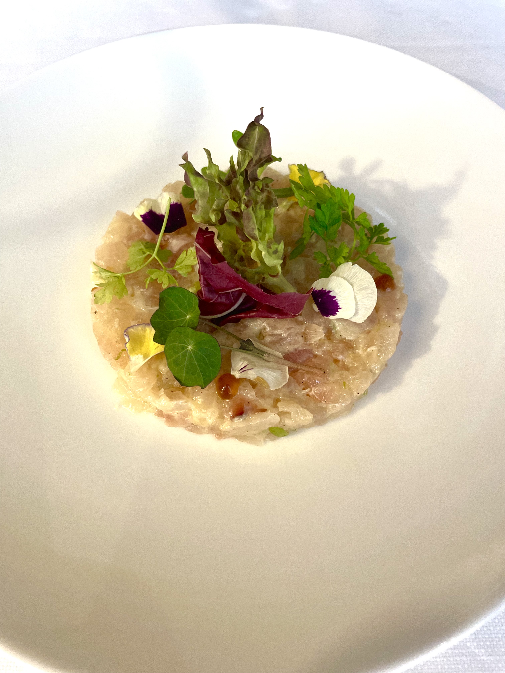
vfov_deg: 67.3
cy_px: 336
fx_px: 506
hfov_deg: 53.1
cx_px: 252
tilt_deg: -59.6
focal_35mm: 26
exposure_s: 1/50
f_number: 1.6
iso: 250
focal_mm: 4.2
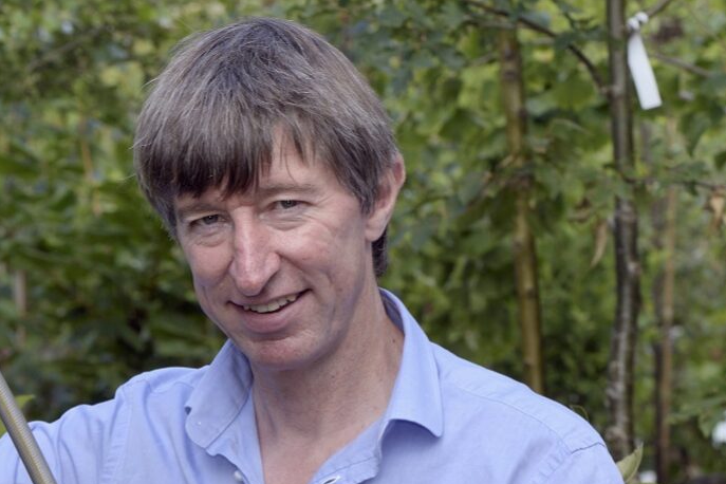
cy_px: 461
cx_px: 90
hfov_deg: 7.3
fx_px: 5666
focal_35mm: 281
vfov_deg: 4.9
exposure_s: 1/80
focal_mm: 105
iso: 100
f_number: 8
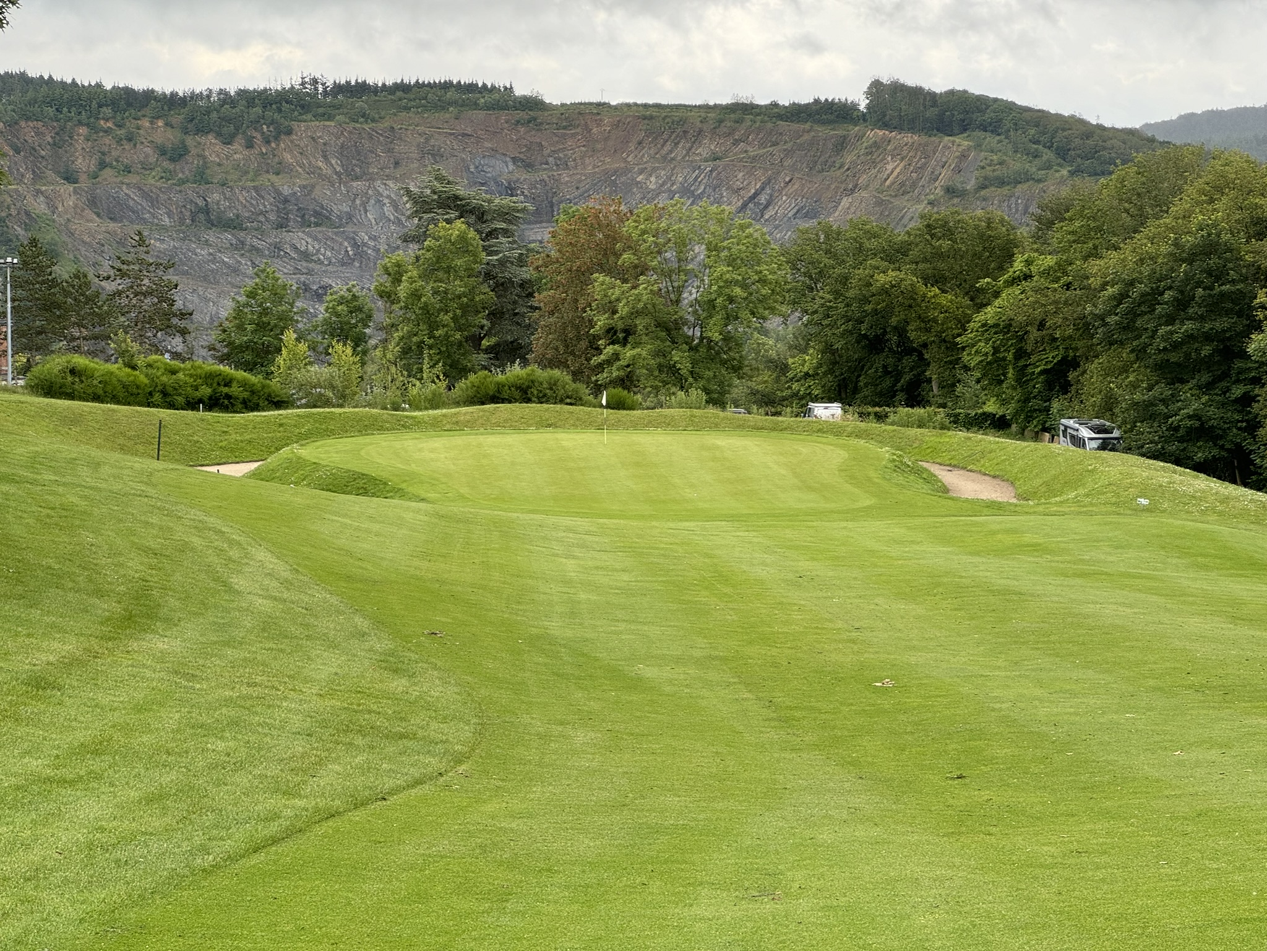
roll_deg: -0.1
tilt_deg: -6.0
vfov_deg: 19.1
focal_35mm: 77
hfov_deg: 25.3
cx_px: 634
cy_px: 476
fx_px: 2818
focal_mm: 9
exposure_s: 1/107
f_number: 2.8
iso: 25
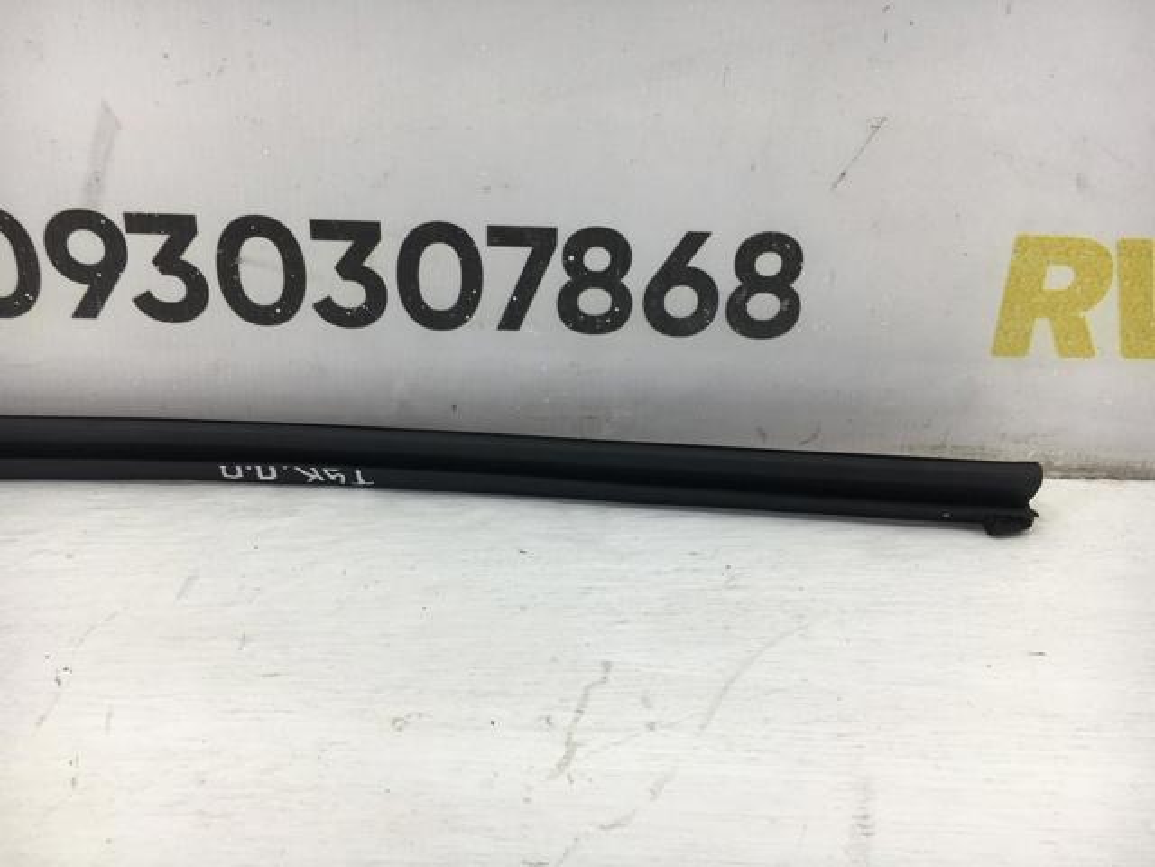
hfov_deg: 61.7
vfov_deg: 48.2
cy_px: 434
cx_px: 578
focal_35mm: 29
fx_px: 968
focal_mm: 4.15
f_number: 2.2
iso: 25
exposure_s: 1/50
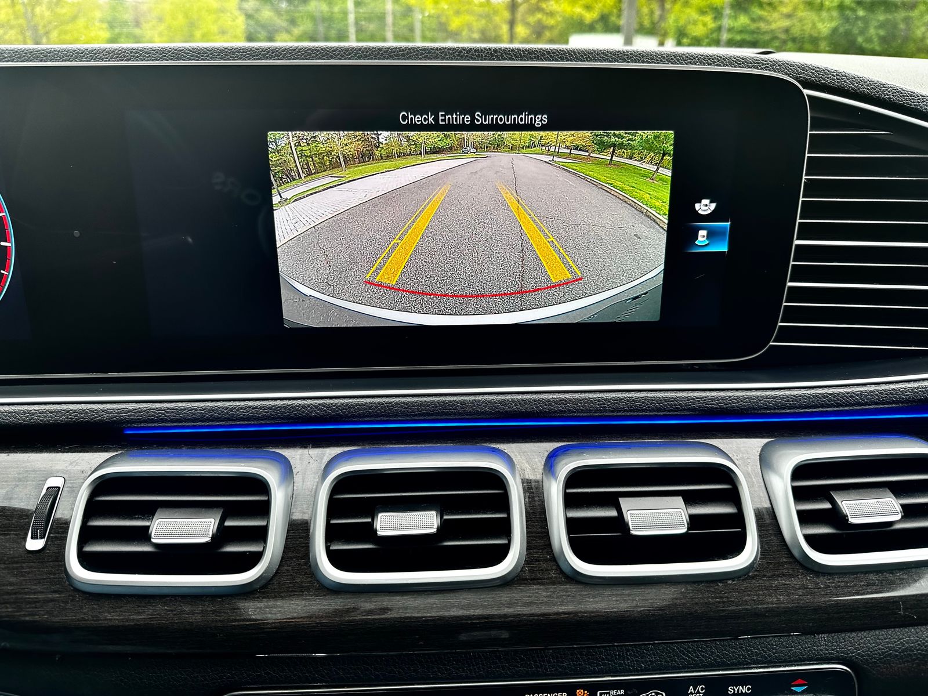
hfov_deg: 71.6
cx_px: 464
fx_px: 643
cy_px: 348
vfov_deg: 56.8
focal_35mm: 24
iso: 80
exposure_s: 1/121
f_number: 1.78
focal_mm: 6.86
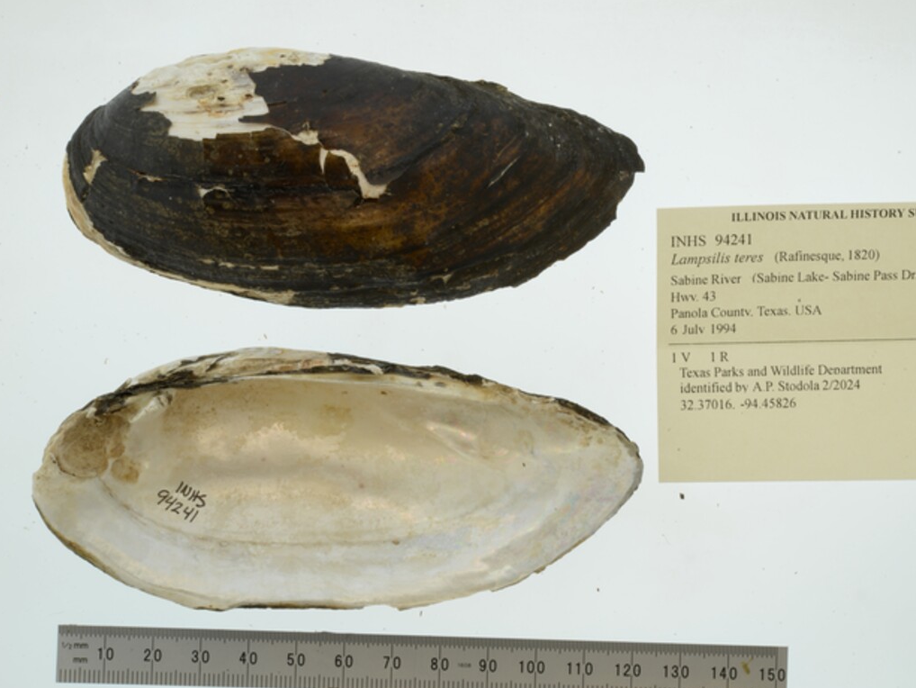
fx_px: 1800
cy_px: 355
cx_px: 534
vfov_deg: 21.6
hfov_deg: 28.5
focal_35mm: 68
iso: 100
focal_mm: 60
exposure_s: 1/8
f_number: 32
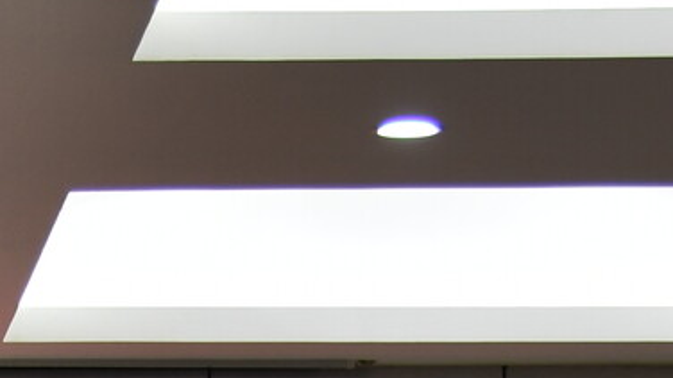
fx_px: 4869
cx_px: -158
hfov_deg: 7.8
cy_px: 1027
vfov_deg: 4.3
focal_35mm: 273
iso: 250
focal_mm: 34
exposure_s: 1/50
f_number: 4.2
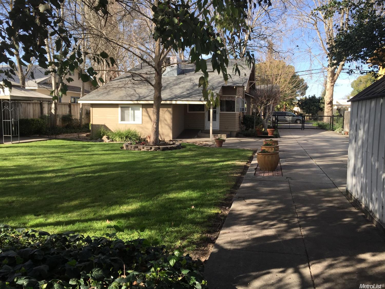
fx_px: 322
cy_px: 144
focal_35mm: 29
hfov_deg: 61.7
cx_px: 192
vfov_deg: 48.2
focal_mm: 4.15
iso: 32
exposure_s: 1/719
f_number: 2.2
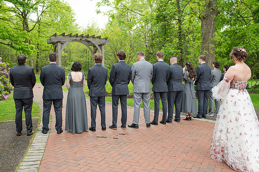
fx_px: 252
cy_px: 86
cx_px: 130
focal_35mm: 35
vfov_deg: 37.8
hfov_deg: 54.5
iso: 160
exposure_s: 1/320
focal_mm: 35
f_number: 4.5
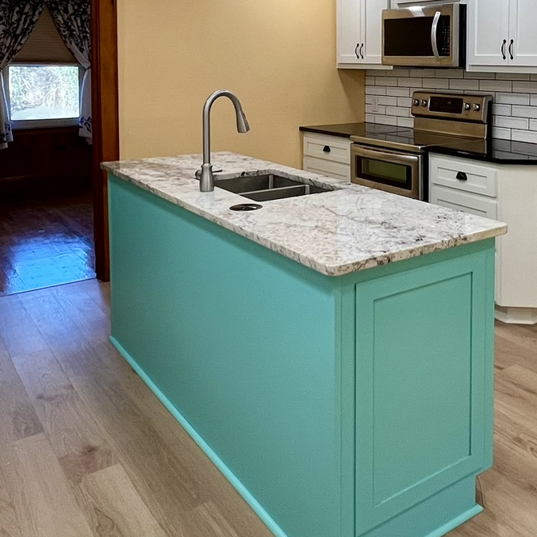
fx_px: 614
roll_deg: -0.1
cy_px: 99
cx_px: 428
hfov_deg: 44.9
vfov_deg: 44.6
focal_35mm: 35
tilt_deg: -4.3
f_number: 1.8
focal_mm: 1.57
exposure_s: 1/120
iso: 160
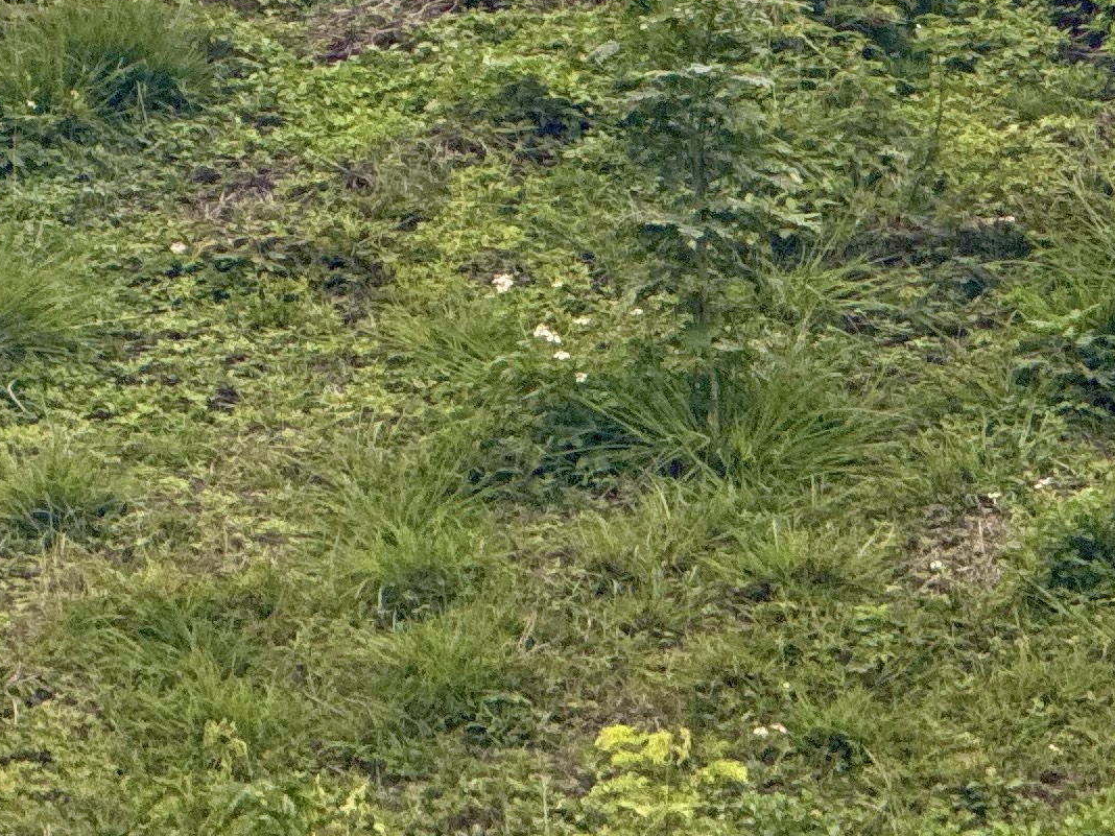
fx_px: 14591
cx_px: 873
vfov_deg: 3.3
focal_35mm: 453
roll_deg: +0.9
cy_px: -675
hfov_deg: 4.4
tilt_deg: +9.7
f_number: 2.8
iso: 64
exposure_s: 1/121
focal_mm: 15.66
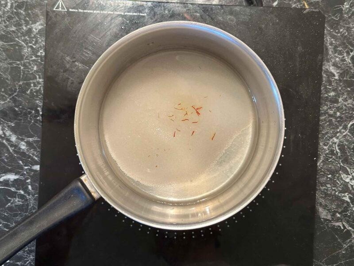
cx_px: 177
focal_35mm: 48
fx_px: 491
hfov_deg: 39.7
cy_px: 133
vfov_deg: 30.3
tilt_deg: -89.5
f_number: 1.78
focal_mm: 6.86
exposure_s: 1/50
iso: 250
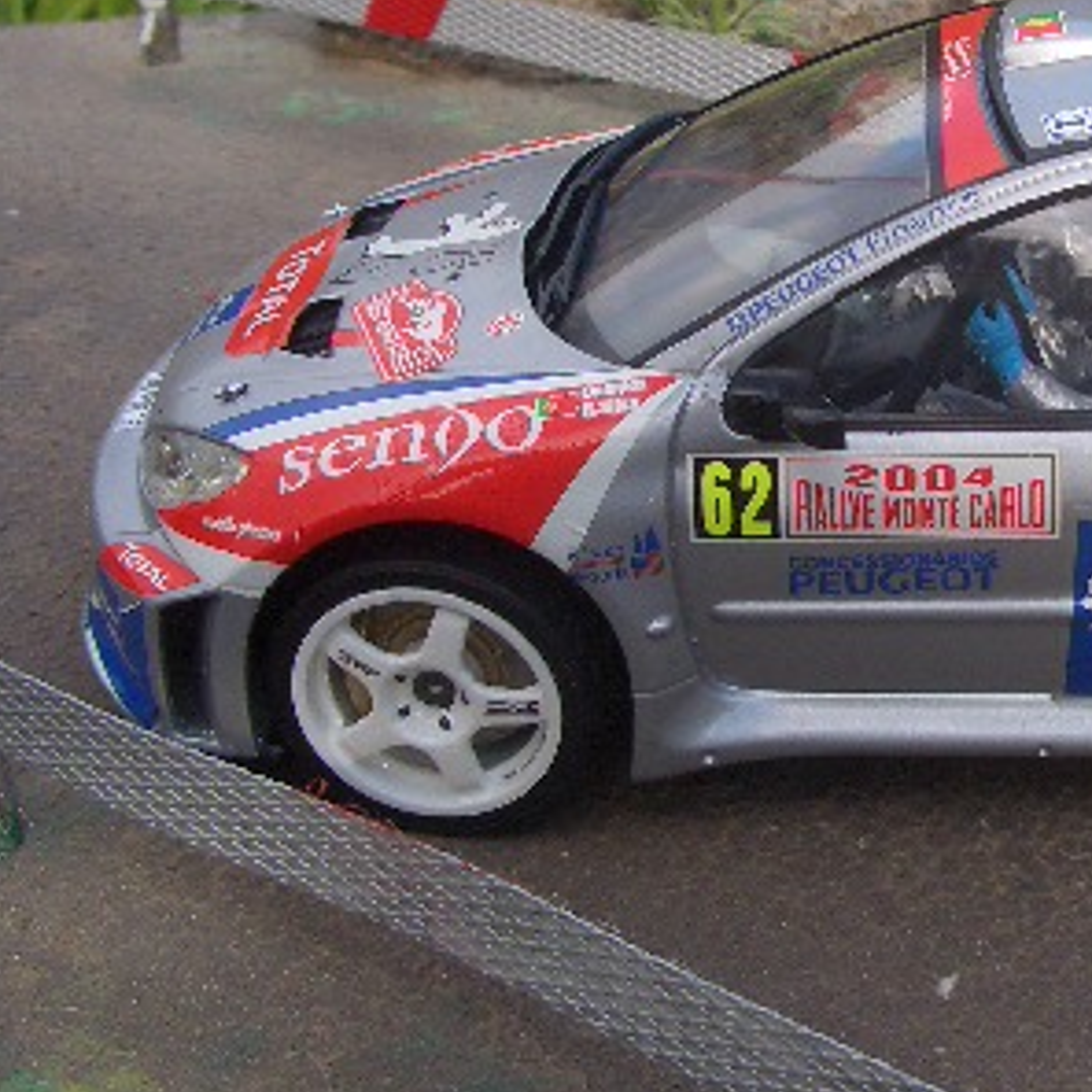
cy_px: 362
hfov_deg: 24.7
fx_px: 2391
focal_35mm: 67
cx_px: 1051
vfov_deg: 25.6
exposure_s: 1/250
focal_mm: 5.8
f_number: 4.3
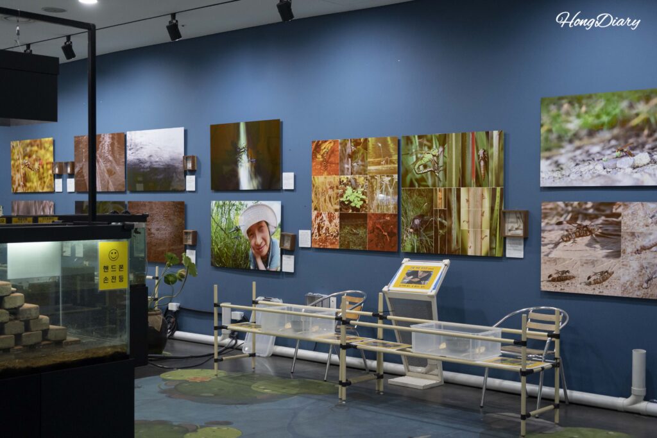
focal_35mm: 47
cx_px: 328
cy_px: 219
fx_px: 858
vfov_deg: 28.7
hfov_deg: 41.9
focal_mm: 47
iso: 4000
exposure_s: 1/160
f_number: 5.6
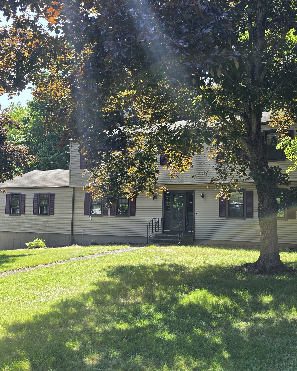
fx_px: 363
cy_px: 195
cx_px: 190
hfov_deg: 44.1
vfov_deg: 54.2
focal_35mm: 33
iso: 10
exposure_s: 1/191
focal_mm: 6.5
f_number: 1.4
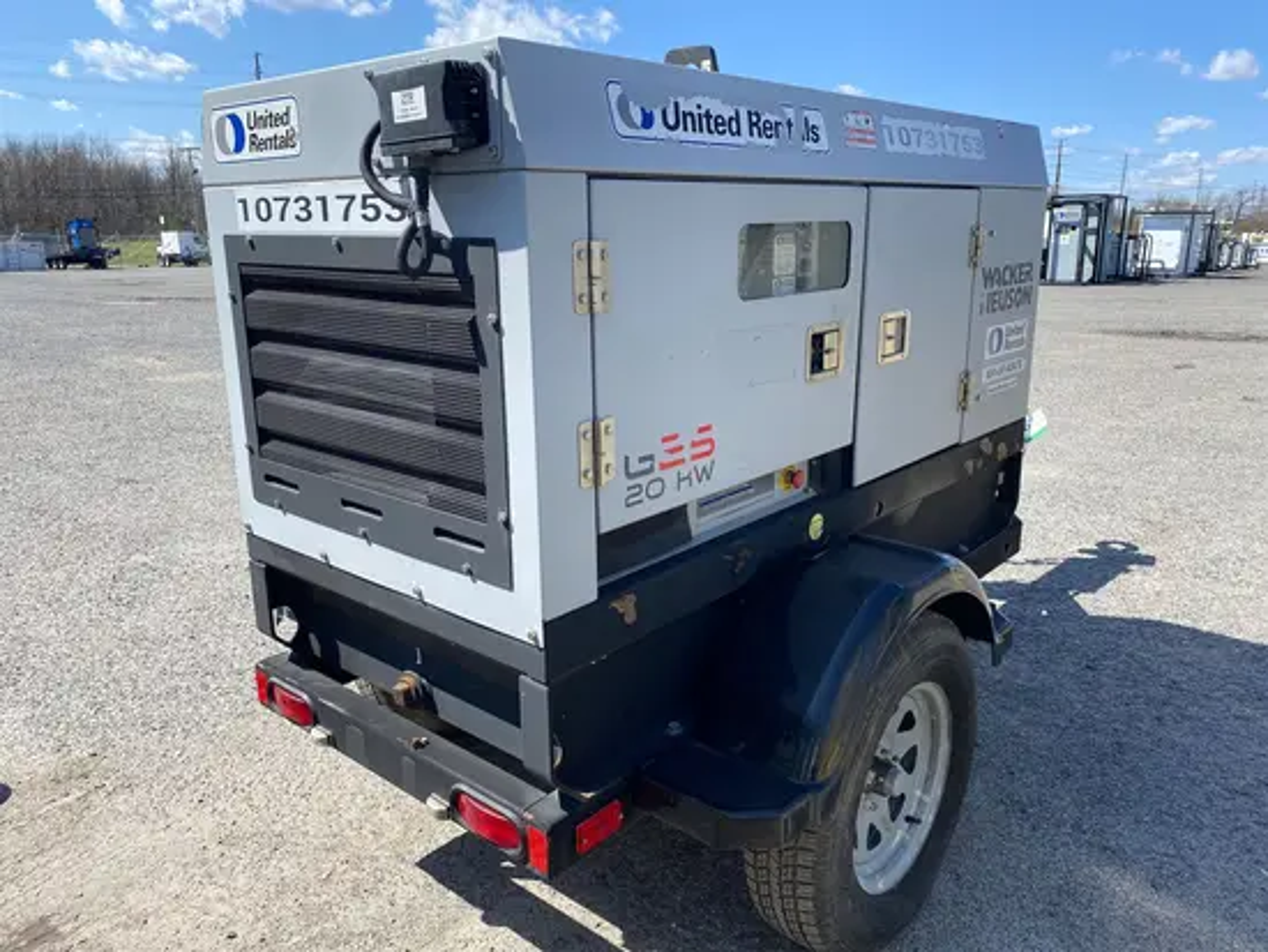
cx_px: 634
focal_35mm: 26
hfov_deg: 67.3
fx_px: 953
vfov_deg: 53.1
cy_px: 476
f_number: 1.8
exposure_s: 1/1504
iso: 32
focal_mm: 4.25
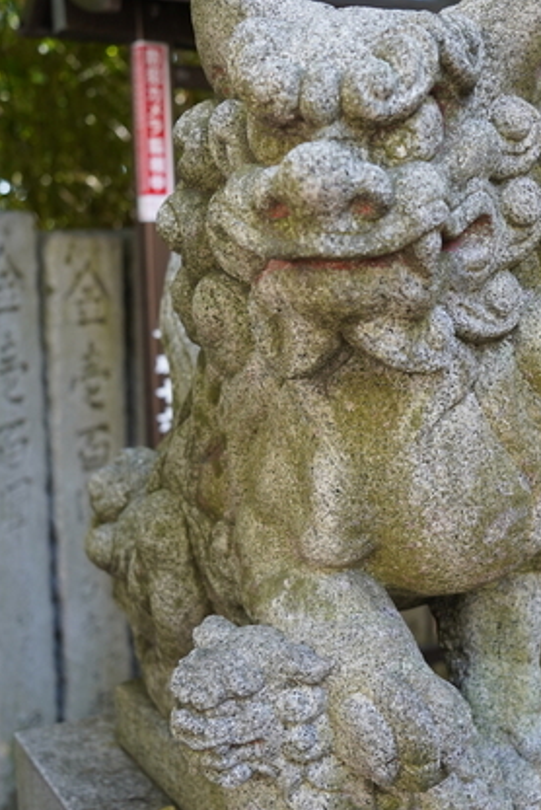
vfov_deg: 40.3
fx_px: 1103
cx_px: 368
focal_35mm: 49
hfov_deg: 27.4
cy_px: 448
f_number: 4.5
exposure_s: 1/40
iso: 500
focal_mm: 34
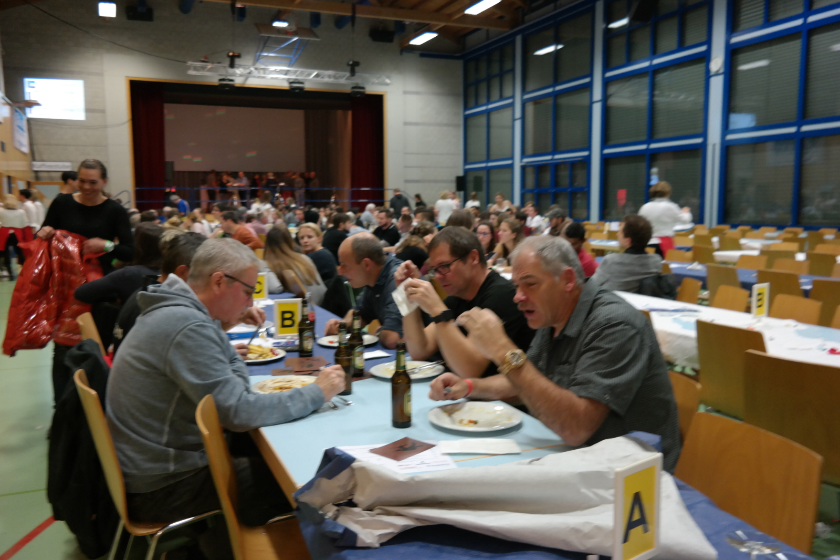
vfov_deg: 44.9
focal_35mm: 29
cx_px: 420
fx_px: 676
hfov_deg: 63.7
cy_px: 280
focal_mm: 19
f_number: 3.5
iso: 800
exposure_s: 1/40
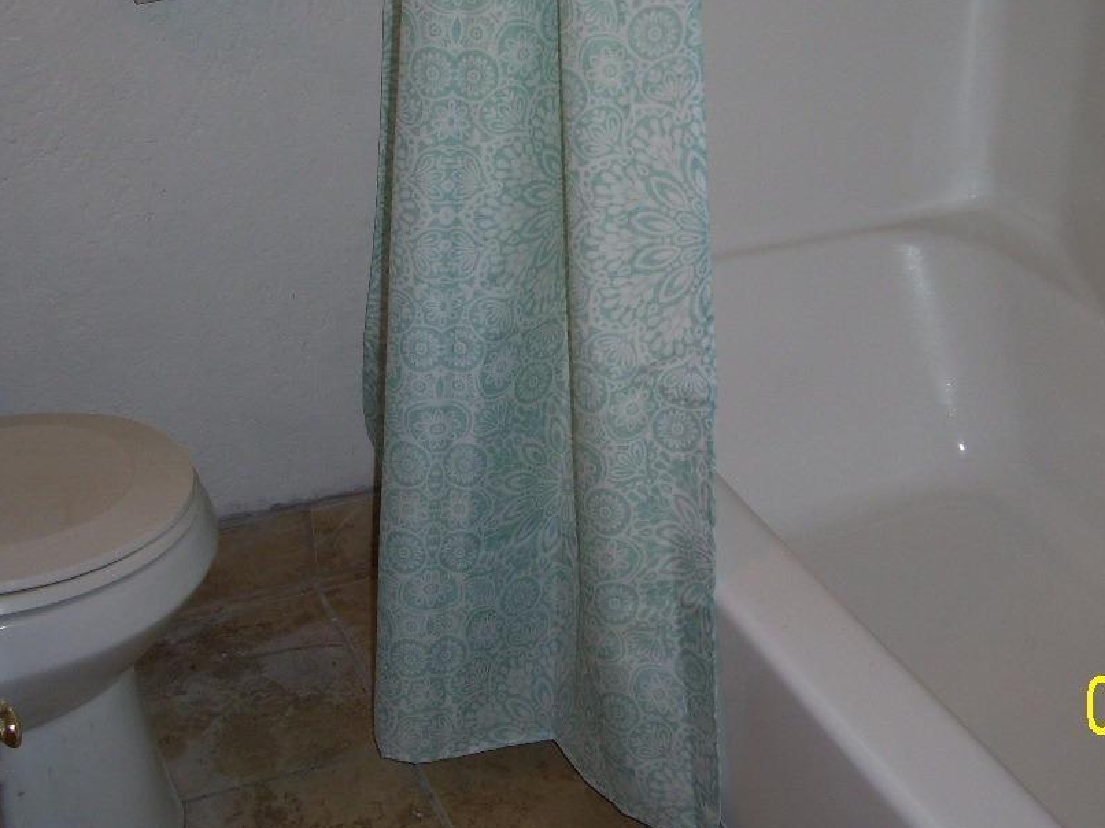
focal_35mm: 54
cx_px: 650
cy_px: 211
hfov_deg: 35.5
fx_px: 1723
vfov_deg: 26.7
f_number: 2.9
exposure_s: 1/40
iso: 80
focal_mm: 5.7
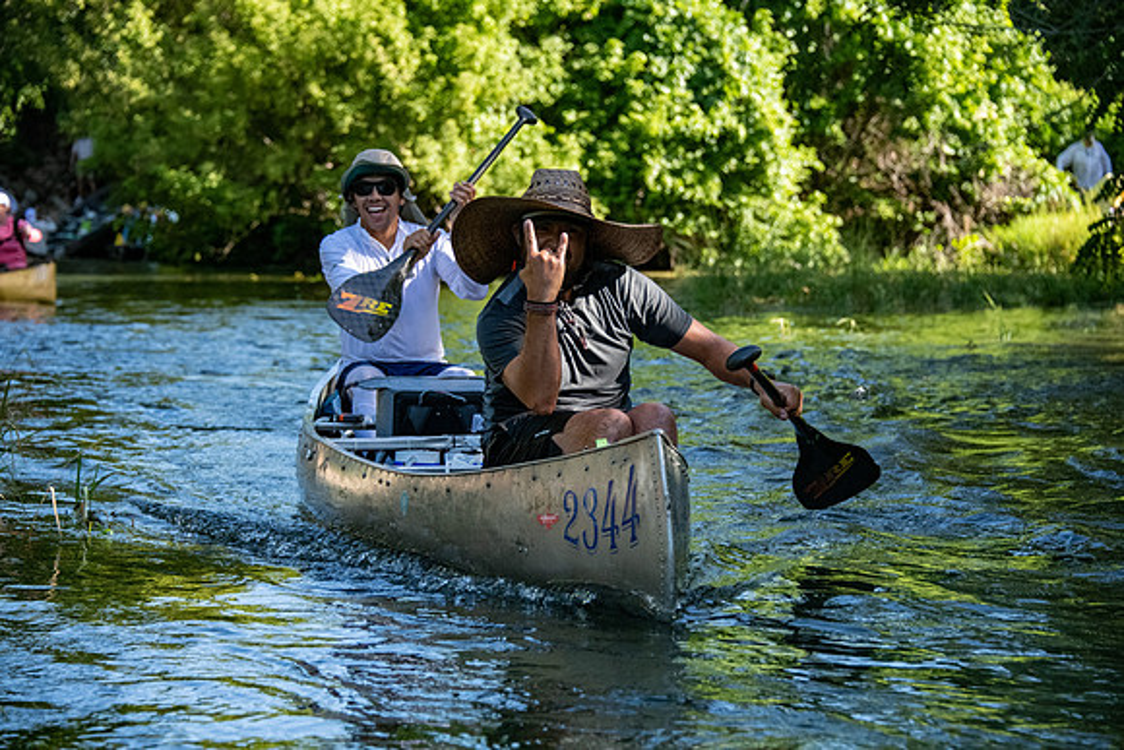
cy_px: 375
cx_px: 562
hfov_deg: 20.4
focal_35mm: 100
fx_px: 3123
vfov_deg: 13.7
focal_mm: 100
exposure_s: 1/3200
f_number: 5.3
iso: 4000
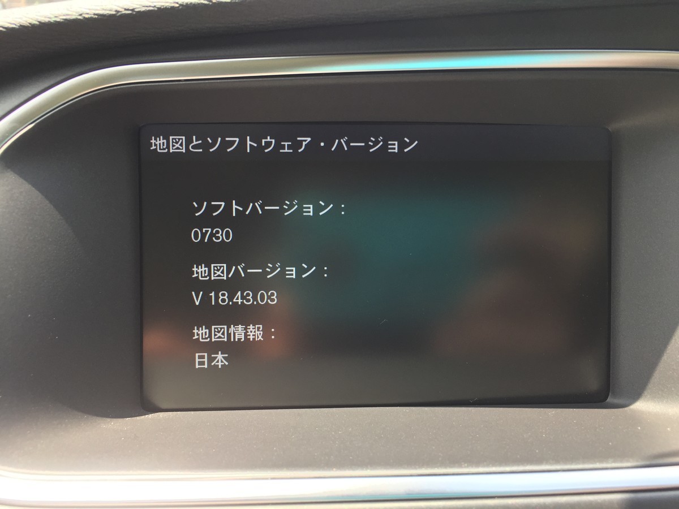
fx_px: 569
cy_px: 254
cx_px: 340
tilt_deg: -13.0
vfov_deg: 48.2
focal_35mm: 29
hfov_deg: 61.7
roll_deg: -2.4
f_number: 2.2
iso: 40
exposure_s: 1/120
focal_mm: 4.15
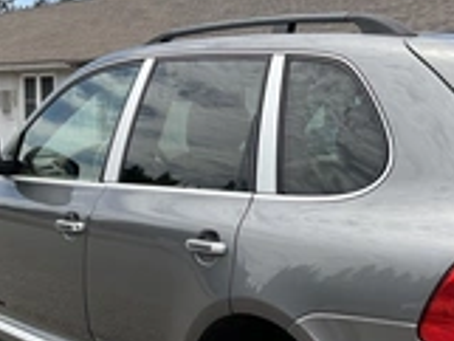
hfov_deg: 26.4
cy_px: 265
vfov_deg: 20.3
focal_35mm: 72
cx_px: 375
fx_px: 945
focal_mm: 3
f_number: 1.8
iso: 25
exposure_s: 1/1412
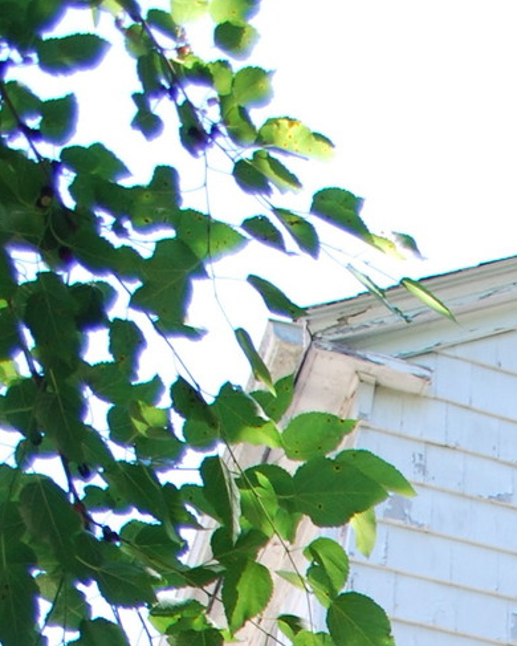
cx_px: 920
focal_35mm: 120
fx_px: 2294
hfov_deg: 11.9
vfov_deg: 13.0
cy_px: 1435
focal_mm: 18
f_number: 5
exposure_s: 1/100
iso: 200
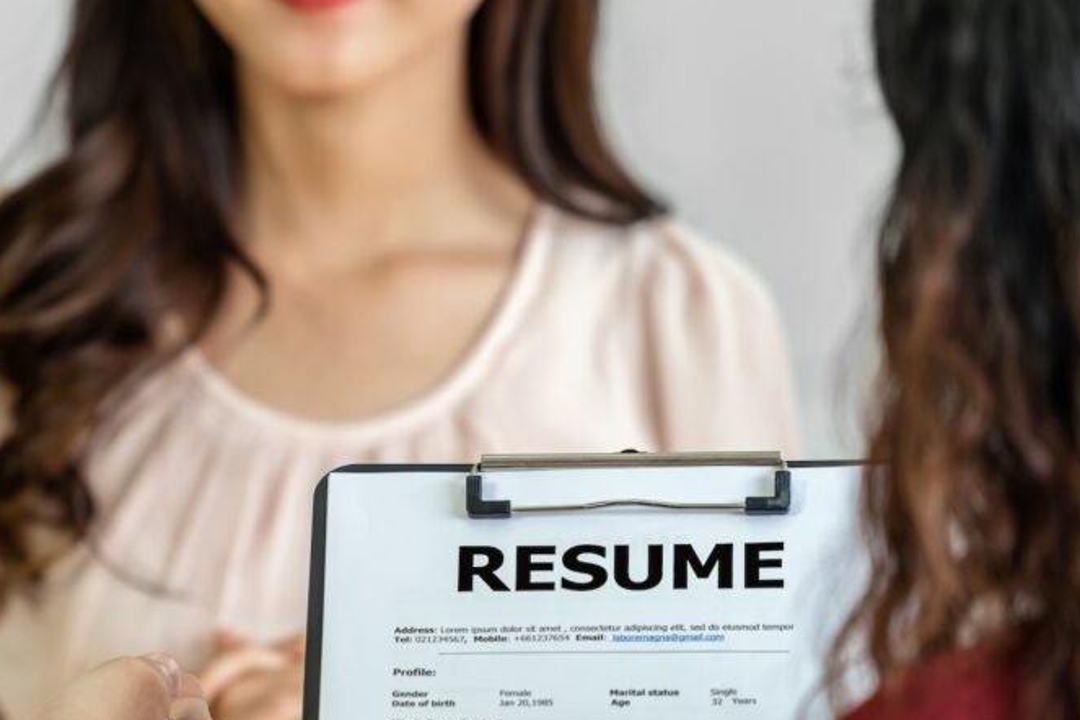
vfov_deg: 4.4
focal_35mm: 309
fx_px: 9269
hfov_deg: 6.7
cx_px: 293
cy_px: 411
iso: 200
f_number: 4
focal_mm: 200
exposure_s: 1/125
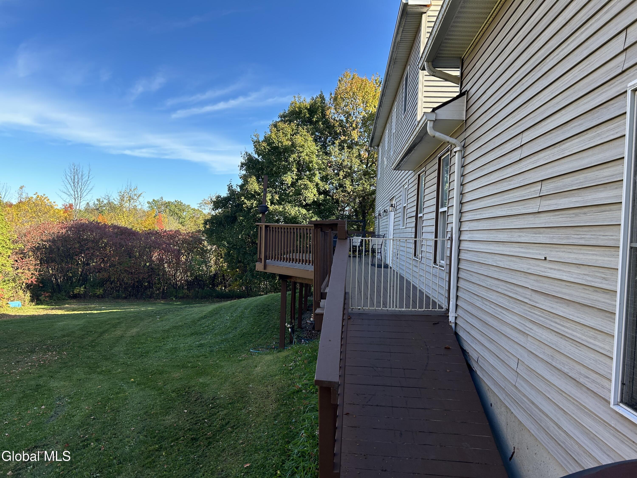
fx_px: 478
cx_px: 318
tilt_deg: +0.0
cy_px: 239
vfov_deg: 53.1
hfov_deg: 67.3
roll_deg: -1.8
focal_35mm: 26
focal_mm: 5.7
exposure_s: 1/982
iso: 50
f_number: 1.5
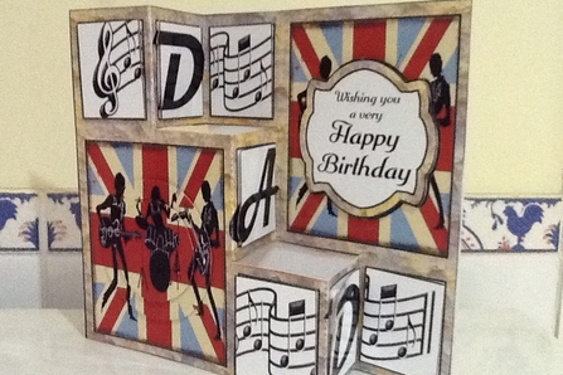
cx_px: 282
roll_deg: +0.1
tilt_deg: -9.3
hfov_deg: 42.7
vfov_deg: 29.2
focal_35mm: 46
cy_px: 202
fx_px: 719
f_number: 2.4
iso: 400
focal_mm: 2.03
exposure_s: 1/24
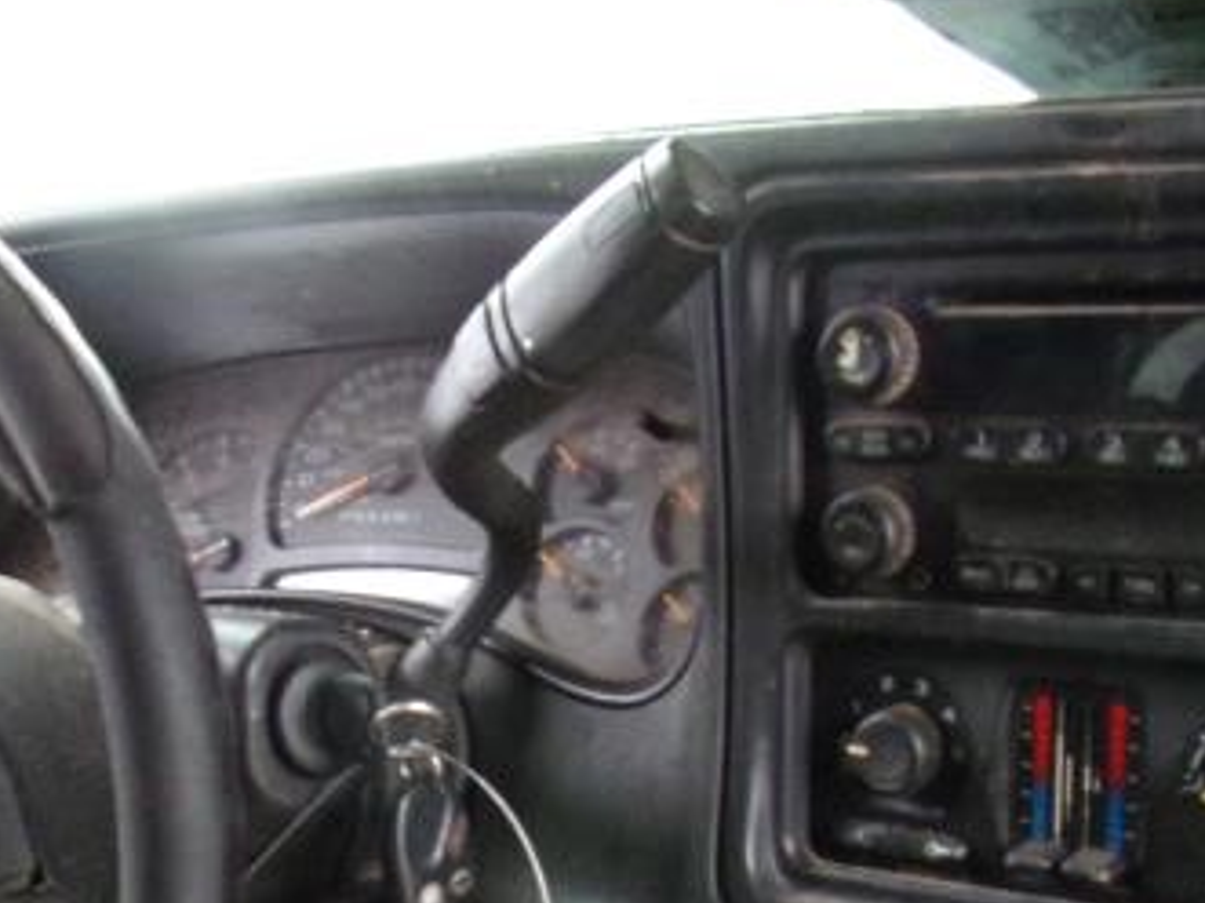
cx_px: 601
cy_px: 867
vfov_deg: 24.3
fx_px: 2018
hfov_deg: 33.2
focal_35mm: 58
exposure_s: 1/20
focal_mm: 4.3
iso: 400
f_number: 3.3
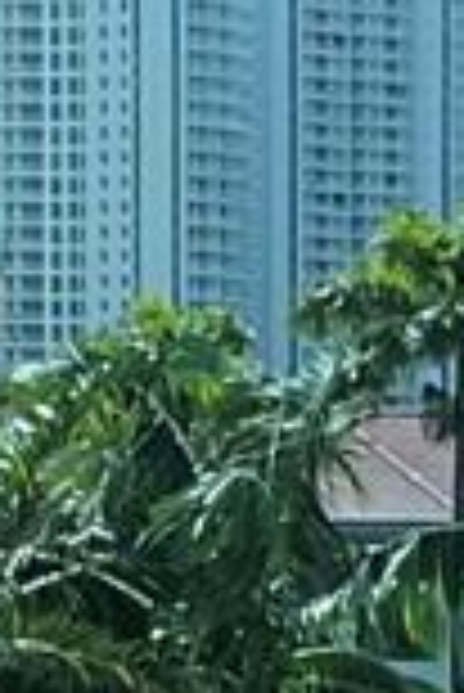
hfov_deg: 4.4
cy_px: 1098
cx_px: 838
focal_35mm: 313
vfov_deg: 6.5
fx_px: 6037
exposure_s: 1/749
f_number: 1.8
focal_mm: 3
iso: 16
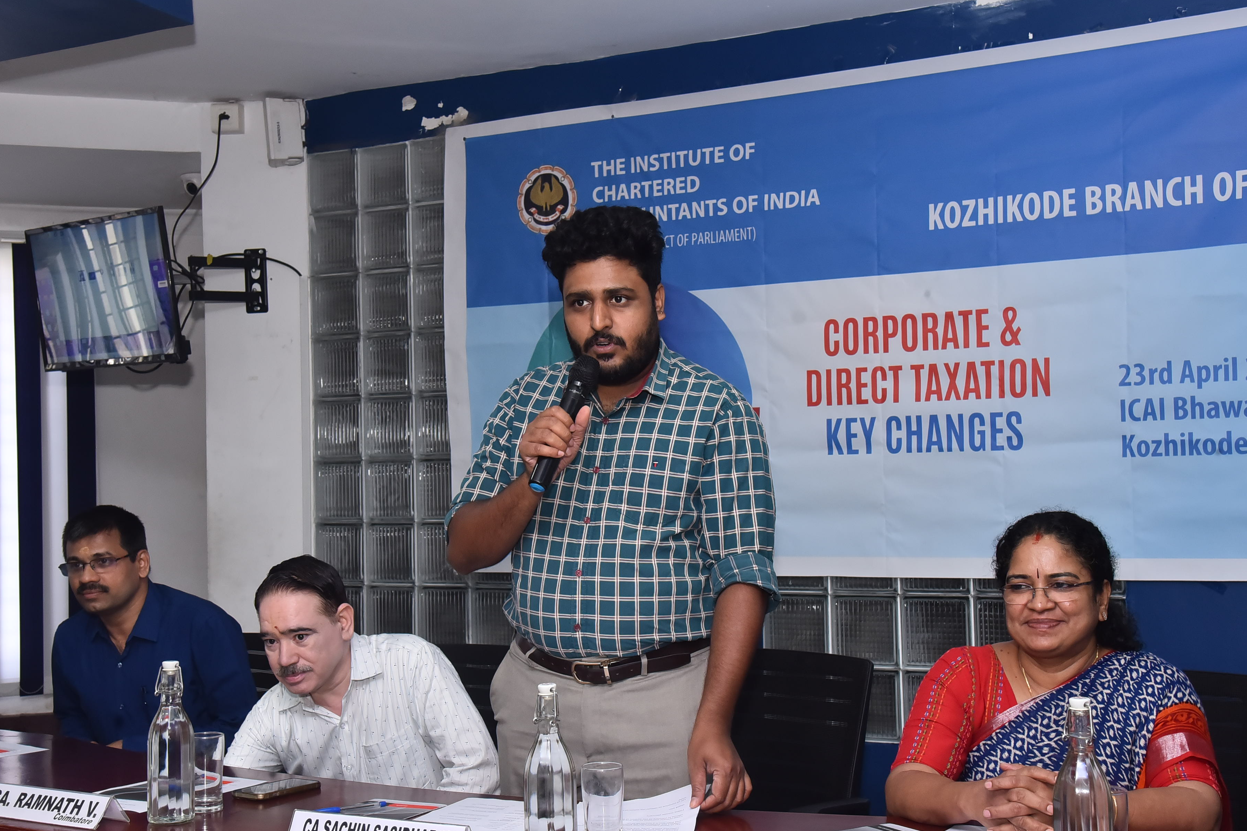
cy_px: 432
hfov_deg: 39.6
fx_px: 1732
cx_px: 634
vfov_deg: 27.0
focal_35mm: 50
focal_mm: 40
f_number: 9
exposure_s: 1/125
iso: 1250
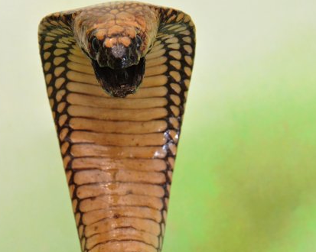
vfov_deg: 12.7
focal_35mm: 121
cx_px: 125
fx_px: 1131
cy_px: 142
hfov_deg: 15.9
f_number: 8
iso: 800
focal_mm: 58
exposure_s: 1/60
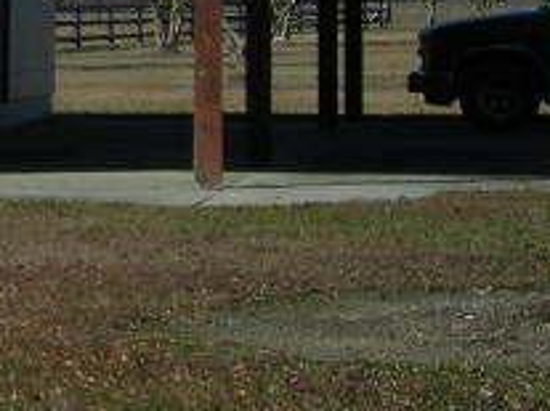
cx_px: -786
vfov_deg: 7.8
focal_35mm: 188
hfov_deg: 9.4
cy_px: -119
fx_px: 2985
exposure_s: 1/322
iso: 50
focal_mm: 6.3
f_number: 6.4
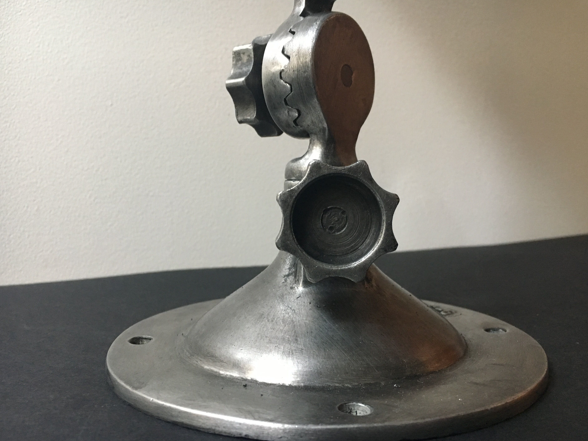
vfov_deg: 45.4
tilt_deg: -3.8
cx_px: 302
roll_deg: +1.8
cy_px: 229
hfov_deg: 58.3
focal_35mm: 31
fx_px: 527
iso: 200
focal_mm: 4.15
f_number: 2.2
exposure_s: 1/33
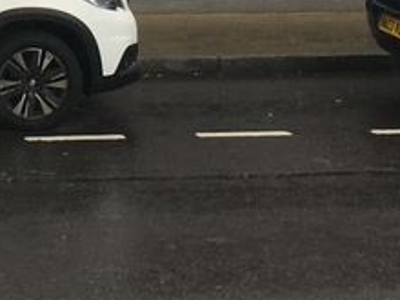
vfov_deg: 9.7
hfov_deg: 13.2
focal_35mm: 146
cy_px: -239
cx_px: -84
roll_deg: +0.3
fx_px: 1687
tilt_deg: -1.9
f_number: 2.2
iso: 25
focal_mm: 4.15
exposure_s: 1/271
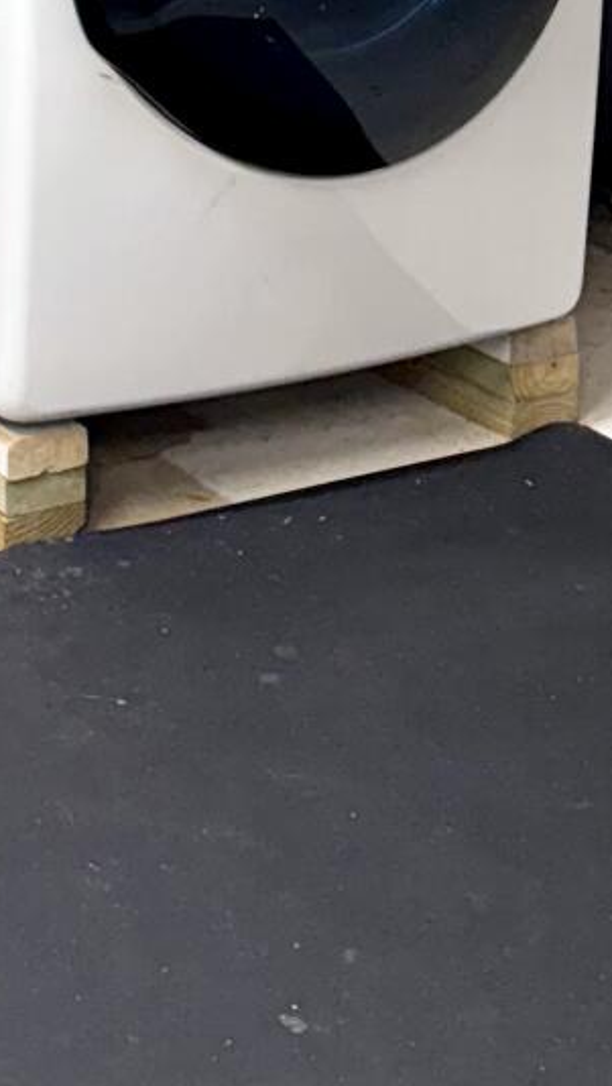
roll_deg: +1.9
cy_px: -541
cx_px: -549
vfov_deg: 18.0
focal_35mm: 106
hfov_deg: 10.6
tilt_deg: -4.9
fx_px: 3053
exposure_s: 1/120
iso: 100
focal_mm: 5.96
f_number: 1.6
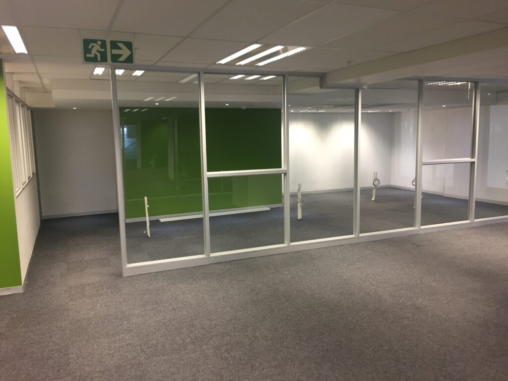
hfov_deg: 61.7
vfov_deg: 48.2
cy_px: 190
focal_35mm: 29
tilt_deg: -5.6
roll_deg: +1.5
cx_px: 254
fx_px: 426
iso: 125
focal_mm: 4.15
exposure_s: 1/33
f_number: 2.2
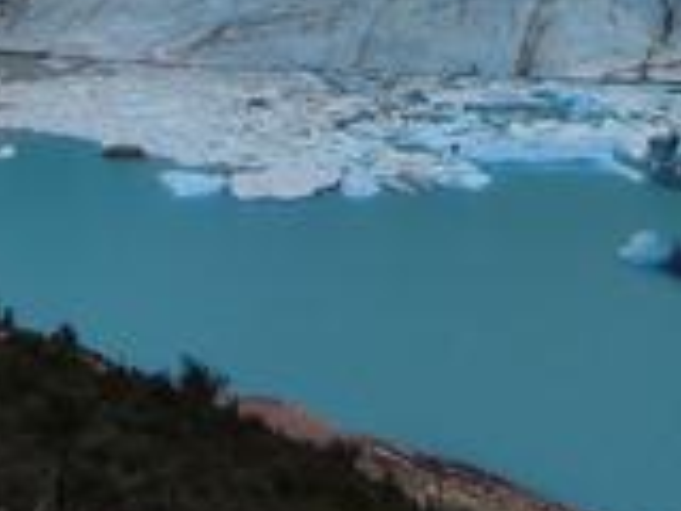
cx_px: 443
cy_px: -381
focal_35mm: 64
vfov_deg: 18.5
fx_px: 1259
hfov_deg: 30.1
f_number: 2.2
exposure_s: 1/873
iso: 50
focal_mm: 1.65
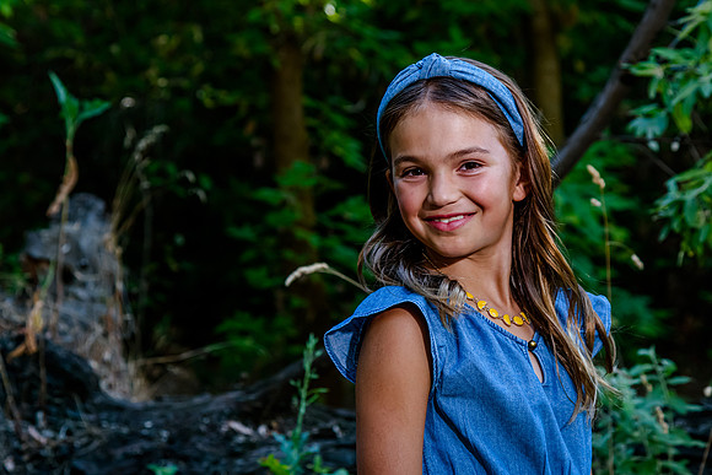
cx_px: 356
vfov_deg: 12.8
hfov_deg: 19.1
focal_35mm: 107
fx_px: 2114
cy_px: 170
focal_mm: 82
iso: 800
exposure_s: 1/250
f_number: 5
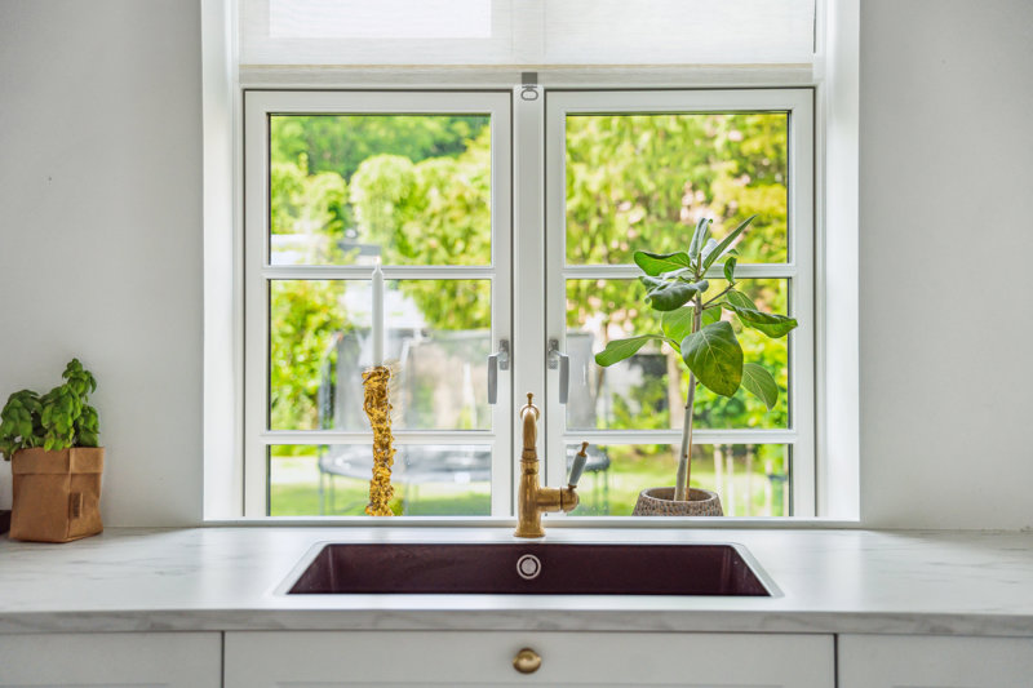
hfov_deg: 40.4
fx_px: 1406
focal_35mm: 49
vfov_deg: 27.5
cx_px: 516
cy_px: 344
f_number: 3.5
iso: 1600
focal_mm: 49
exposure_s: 1/1600
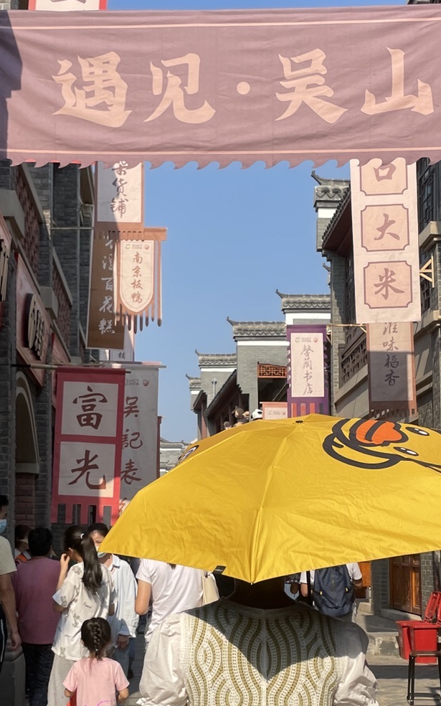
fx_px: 1077
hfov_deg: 23.1
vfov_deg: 35.9
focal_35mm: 56
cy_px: 476
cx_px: 170
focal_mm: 4.2
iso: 32
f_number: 1.6
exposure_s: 1/3509
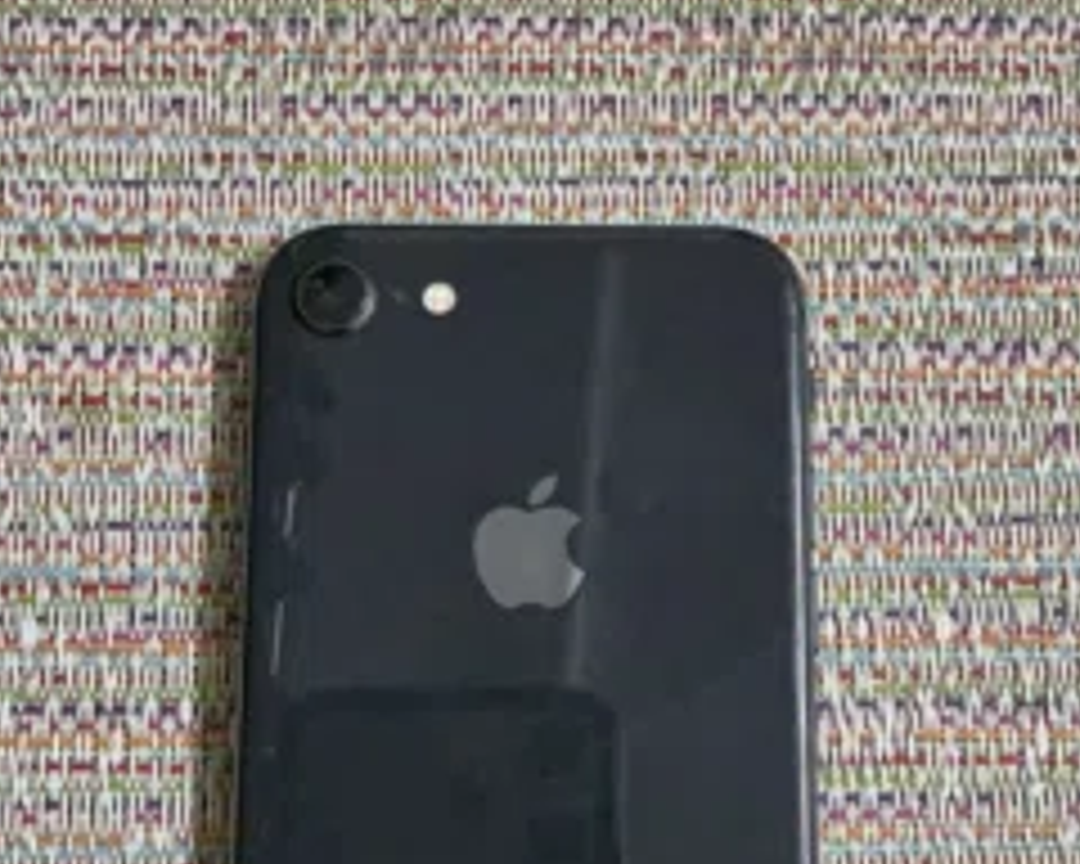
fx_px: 1247
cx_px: 567
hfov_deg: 46.8
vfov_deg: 37.2
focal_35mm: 39
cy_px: 657
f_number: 2.2
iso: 1000
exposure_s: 1/50
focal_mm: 2.22
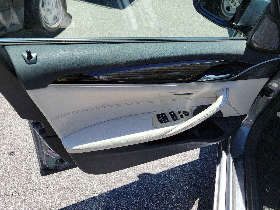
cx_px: 140
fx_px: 194
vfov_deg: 56.8
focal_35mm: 24
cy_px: 105
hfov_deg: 71.6
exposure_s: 1/302
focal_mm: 6.7
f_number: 1.8
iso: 50
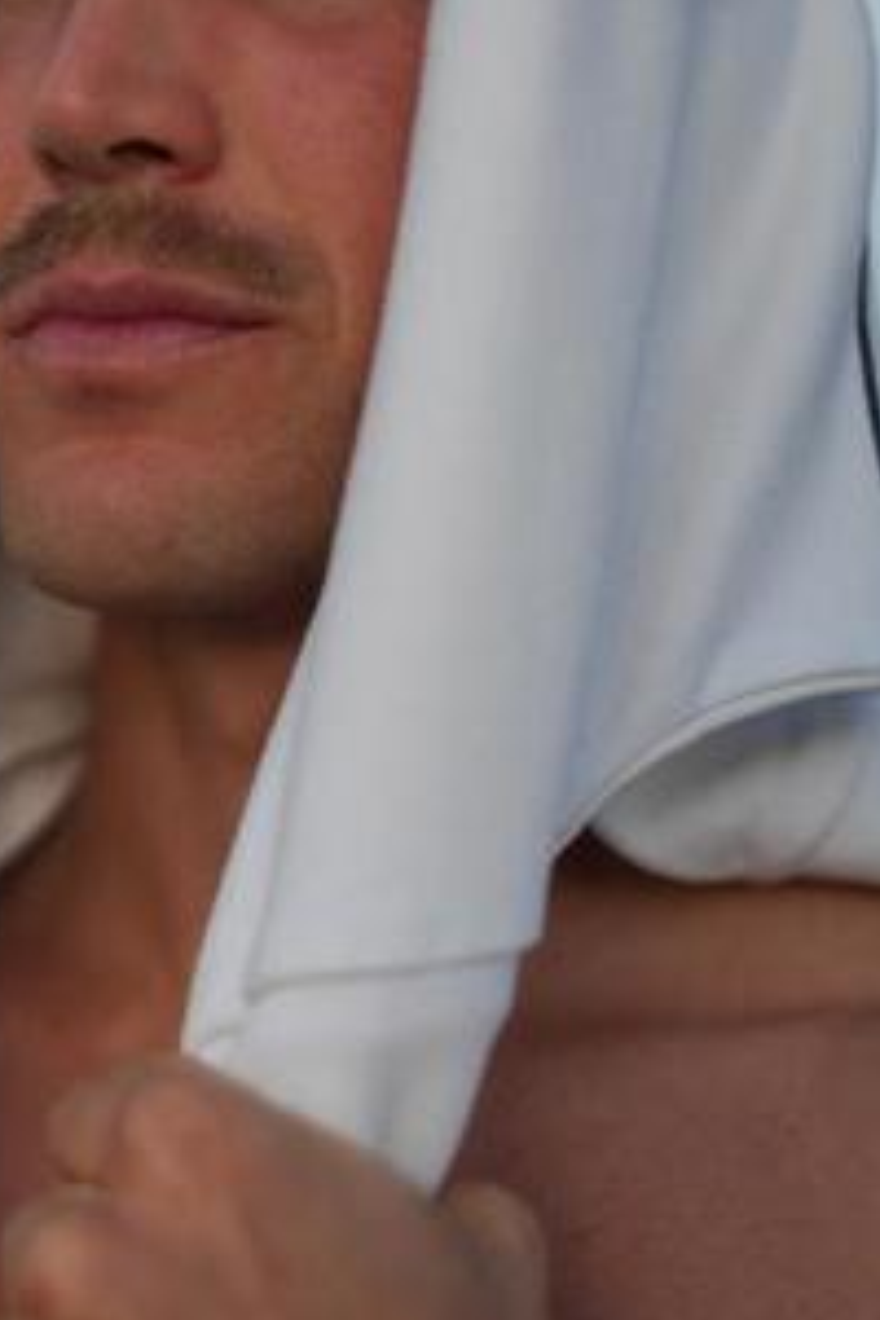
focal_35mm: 70
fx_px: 2566
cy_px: 603
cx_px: 180
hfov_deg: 19.3
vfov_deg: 28.8
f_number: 1.4
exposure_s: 1/4000
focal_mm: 35
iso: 100
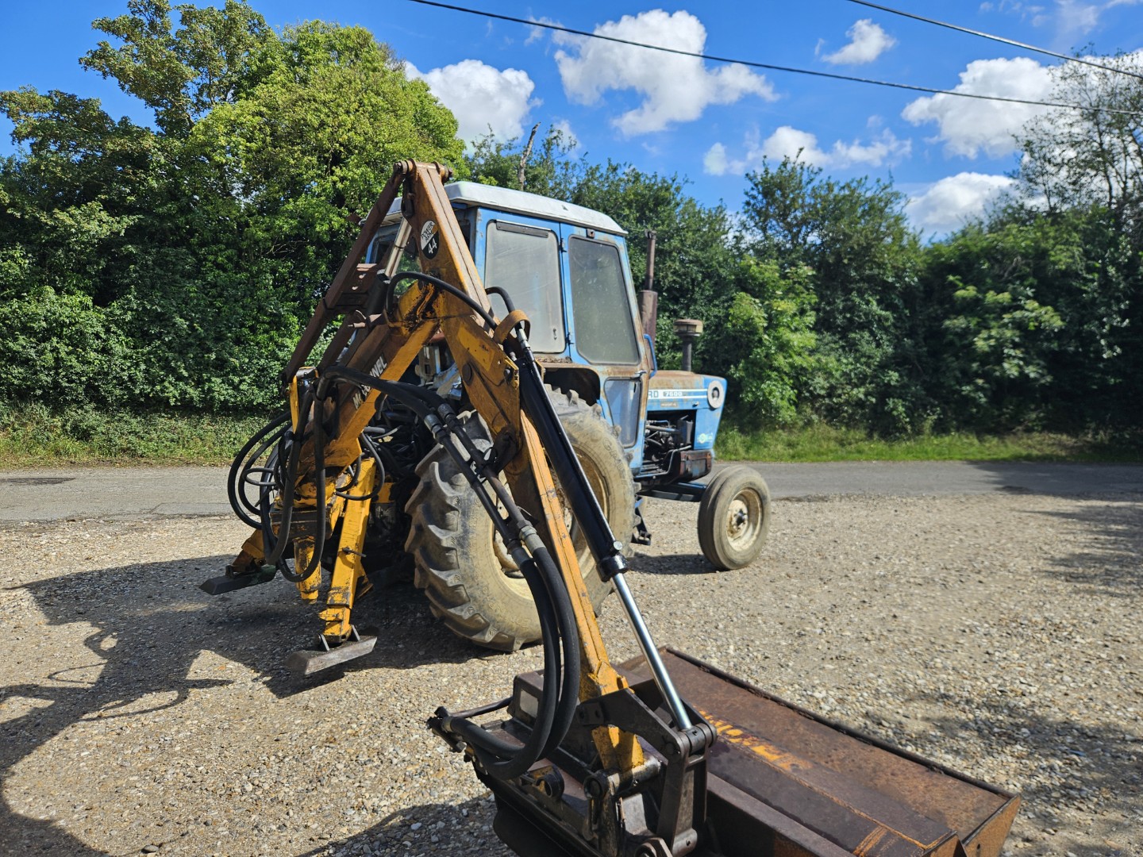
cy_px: 428
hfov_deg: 73.9
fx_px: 759
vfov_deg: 58.9
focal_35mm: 23
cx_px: 572
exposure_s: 1/1111
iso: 25
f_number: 1.8
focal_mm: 5.4
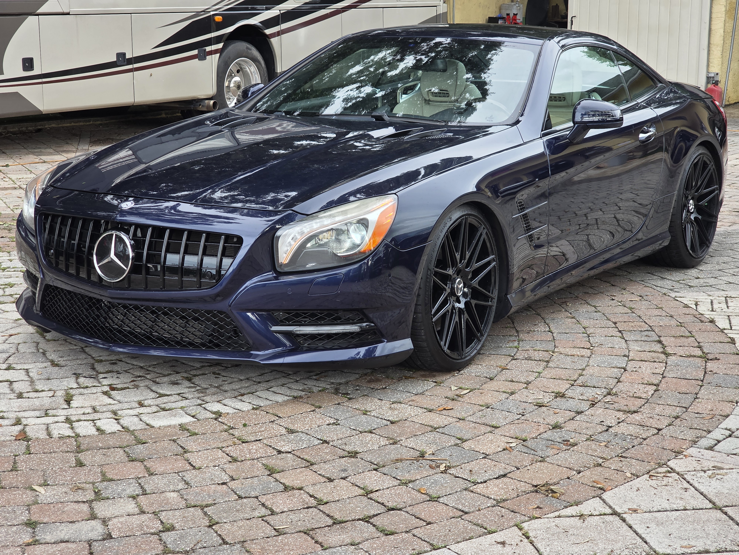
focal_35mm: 69
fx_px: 1473
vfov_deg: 21.3
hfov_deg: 28.2
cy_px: 278
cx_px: 370
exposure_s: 1/179
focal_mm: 7.9
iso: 50
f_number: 2.4
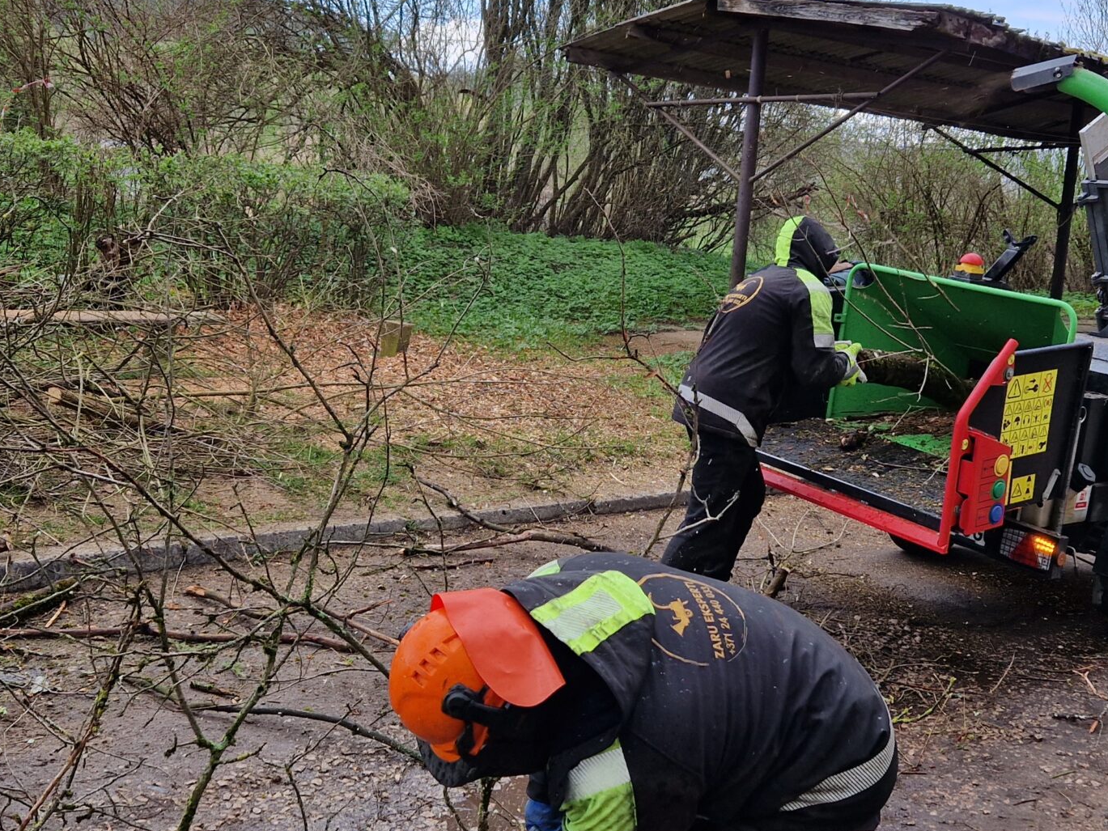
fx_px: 1376
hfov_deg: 43.8
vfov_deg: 33.6
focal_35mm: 43
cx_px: 625
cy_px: 416
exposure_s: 1/180
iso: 50
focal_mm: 5.4
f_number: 1.8
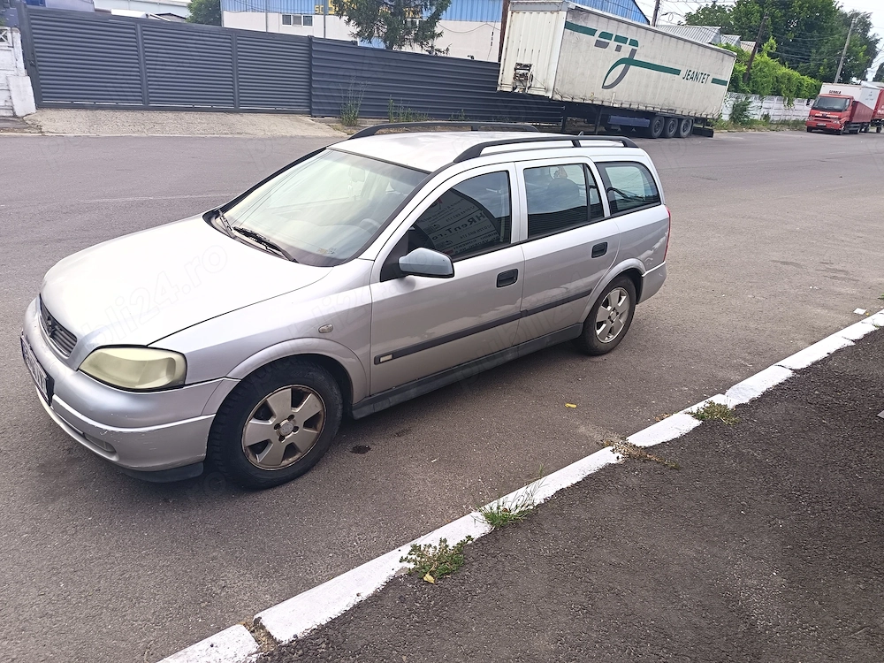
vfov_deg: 56.8
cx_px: 442
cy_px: 332
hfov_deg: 71.6
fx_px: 613
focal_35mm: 24
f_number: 1.75
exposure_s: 1/100
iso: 234
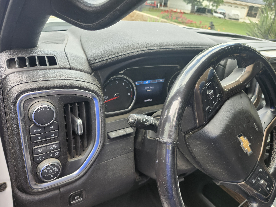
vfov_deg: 56.8
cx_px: 138
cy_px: 102
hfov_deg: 71.6
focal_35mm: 24
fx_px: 191
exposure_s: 1/180
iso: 100
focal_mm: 5.54
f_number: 1.8
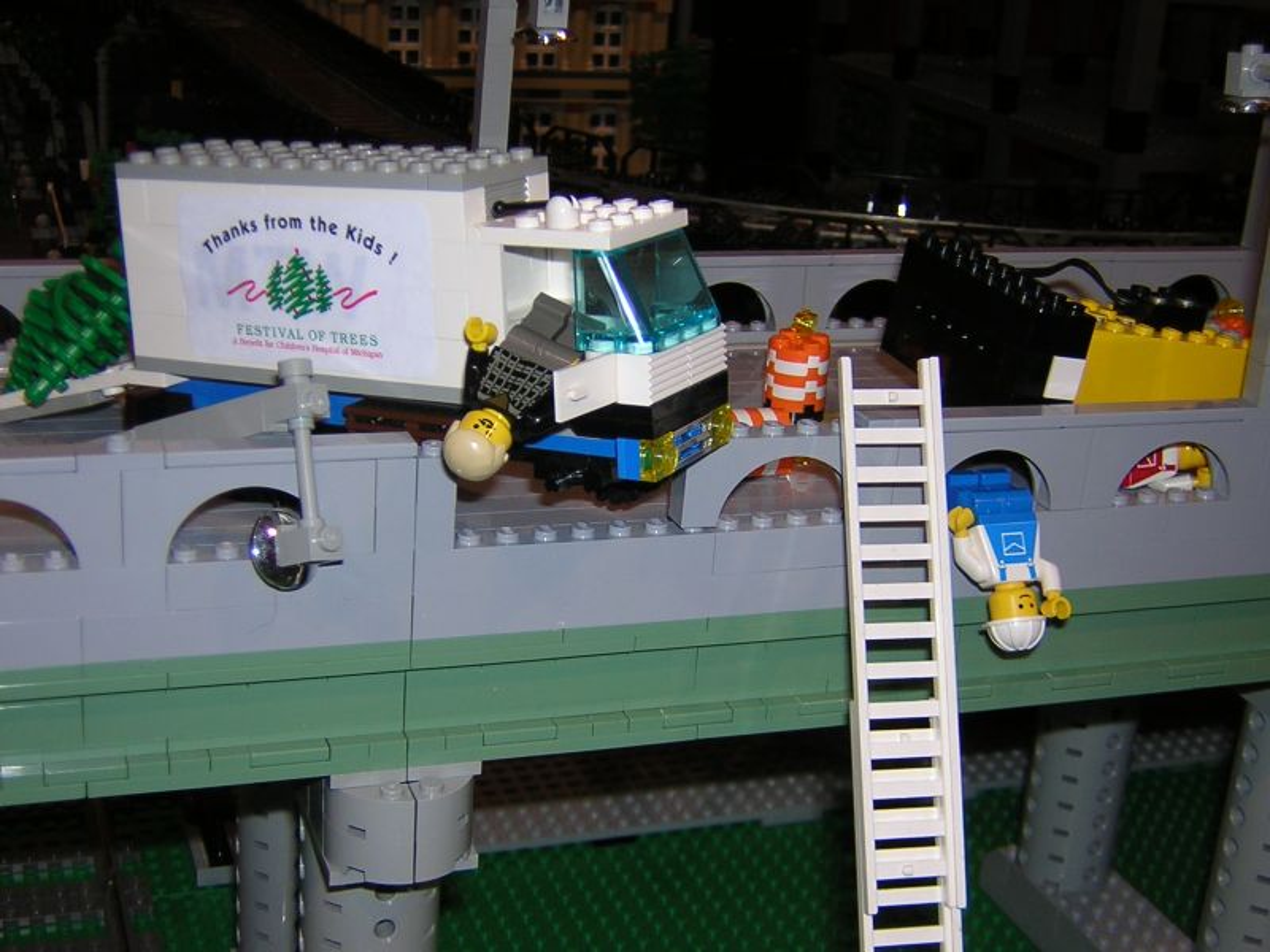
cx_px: 635
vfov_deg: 28.6
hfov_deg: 37.5
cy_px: 476
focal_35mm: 51
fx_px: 1871
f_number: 3.1
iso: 100
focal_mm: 6.6
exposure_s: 1/60.1
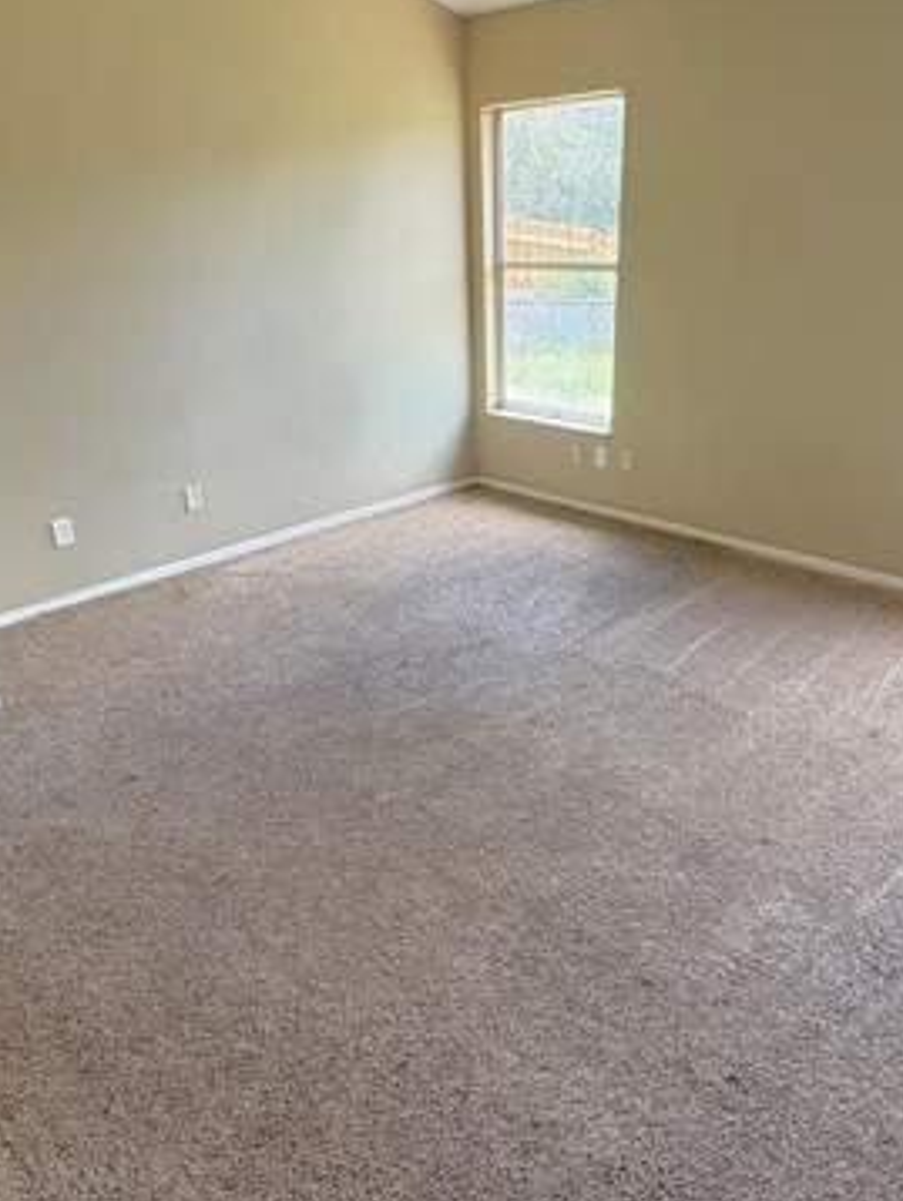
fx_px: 869
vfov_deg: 69.3
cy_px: 631
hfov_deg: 54.8
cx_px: 507
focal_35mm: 25
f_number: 2.2
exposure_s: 1/125
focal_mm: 2.22
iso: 125
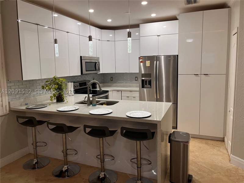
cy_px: 92
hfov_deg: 67.3
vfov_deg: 53.1
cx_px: 122
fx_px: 183
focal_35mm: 26
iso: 80
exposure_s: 1/60
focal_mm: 5.1
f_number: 1.6
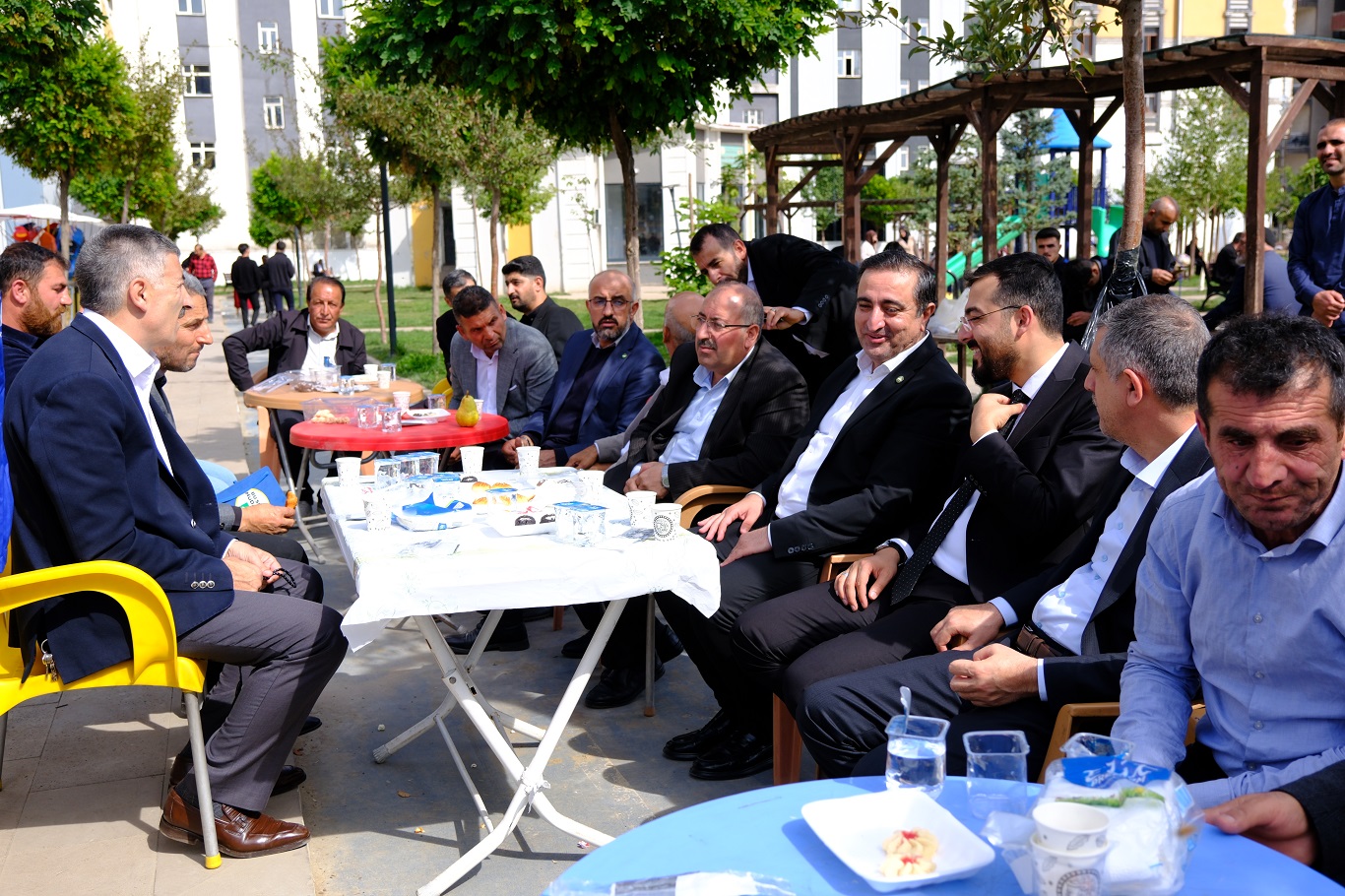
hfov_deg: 57.2
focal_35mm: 33
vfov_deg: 40.0
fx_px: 1233
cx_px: 672
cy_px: 448
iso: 200
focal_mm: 22.3
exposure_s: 1/640
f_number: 4
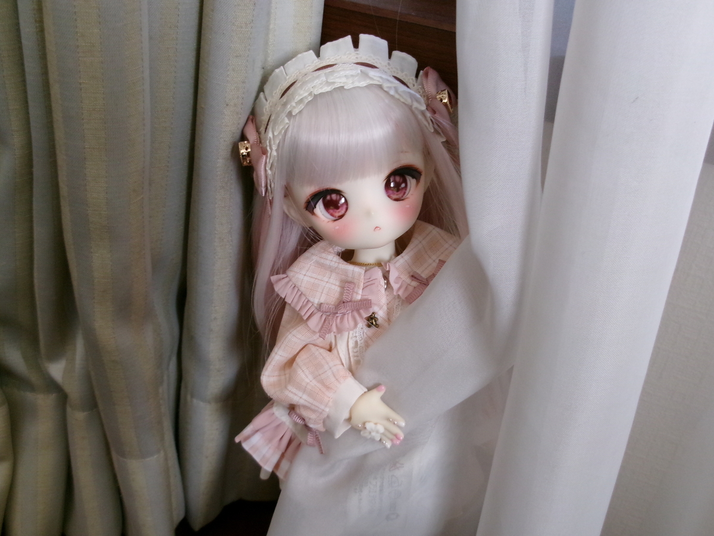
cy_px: 268
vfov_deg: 33.6
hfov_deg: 43.9
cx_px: 357
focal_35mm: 43
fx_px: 887
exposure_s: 1/34
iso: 309
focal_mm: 7.8
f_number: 4.7
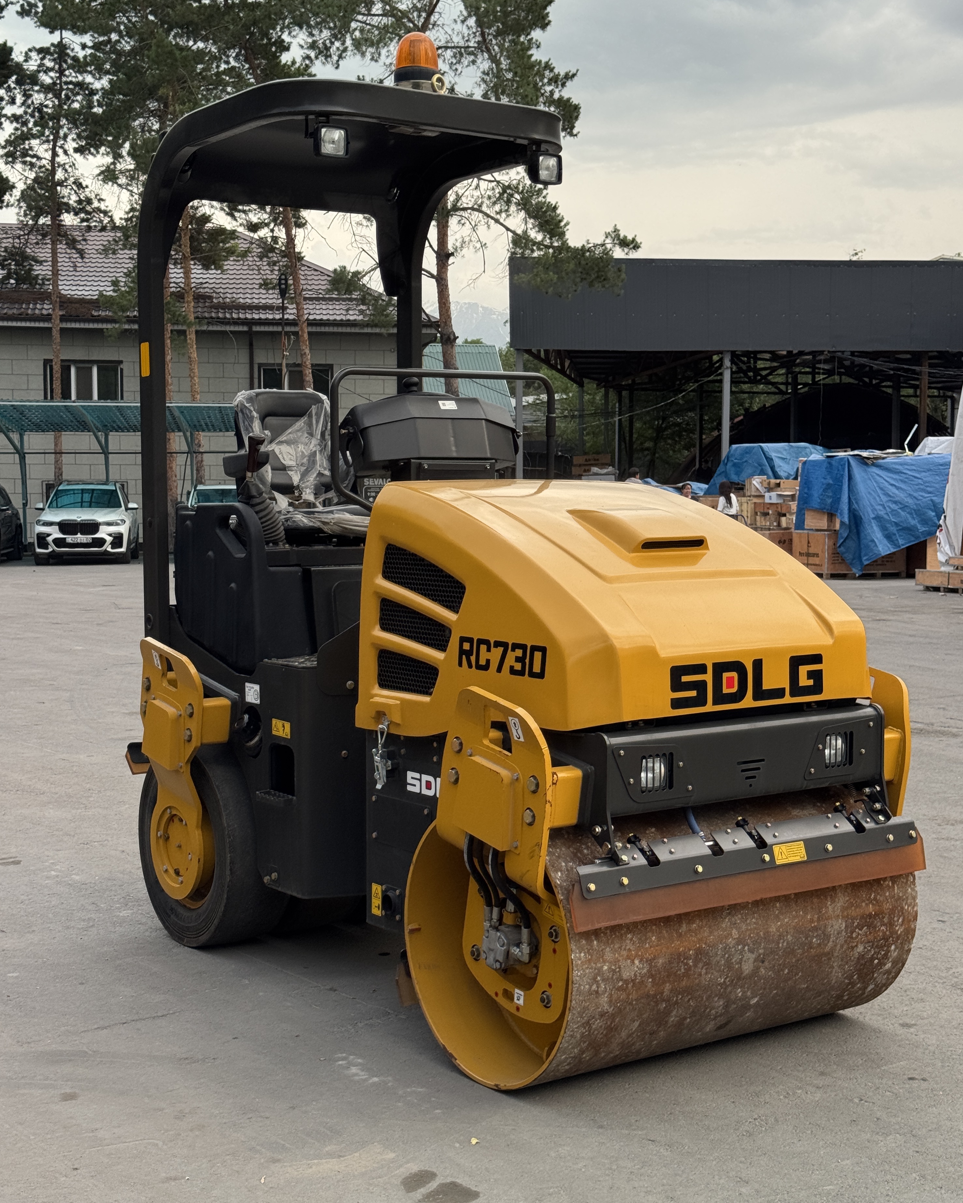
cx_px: 487
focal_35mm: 51
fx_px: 1817
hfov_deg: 29.7
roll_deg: -0.3
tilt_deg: -3.0
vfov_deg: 36.7
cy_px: 605
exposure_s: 1/470
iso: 64
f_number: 1.78
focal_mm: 6.76
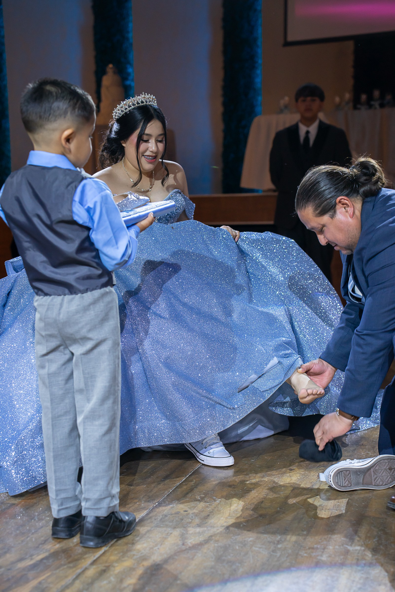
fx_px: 1003
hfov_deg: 22.3
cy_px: 296
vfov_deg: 32.9
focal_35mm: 61
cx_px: 198
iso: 1000
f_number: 3.5
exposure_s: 1/125
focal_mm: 61
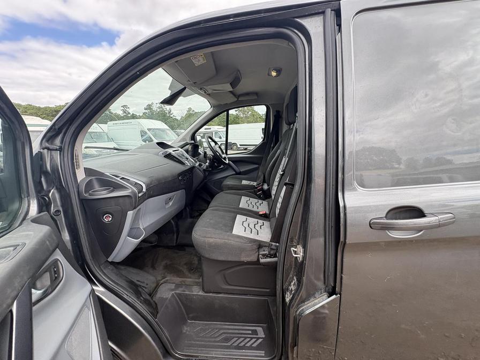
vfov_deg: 85.7
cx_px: 240
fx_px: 194
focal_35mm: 14
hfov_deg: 102.1
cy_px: 180
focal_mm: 2.22
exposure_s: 1/254
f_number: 2.2
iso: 64
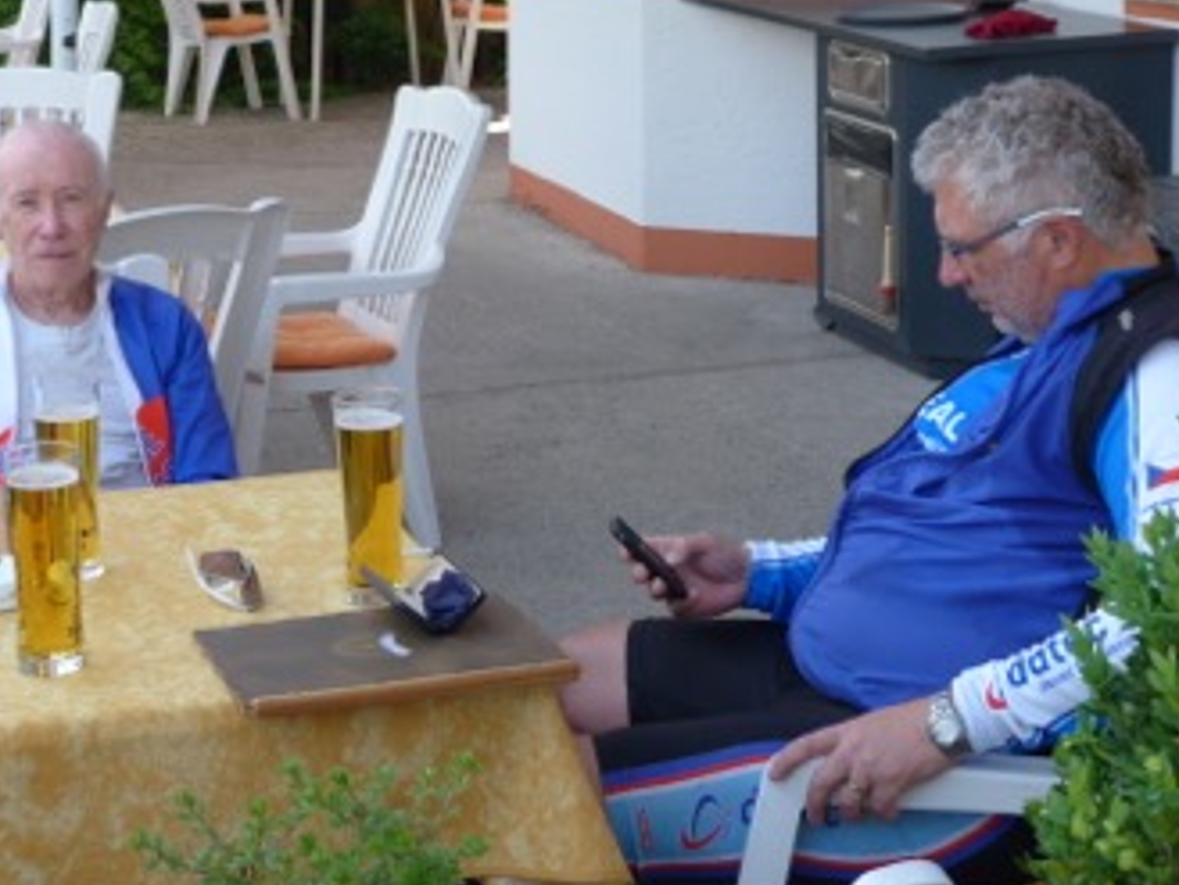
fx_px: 2692
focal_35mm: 79
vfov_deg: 18.7
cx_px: 441
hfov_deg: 24.6
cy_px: 365
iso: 80
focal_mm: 9
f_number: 3.6
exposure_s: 1/125
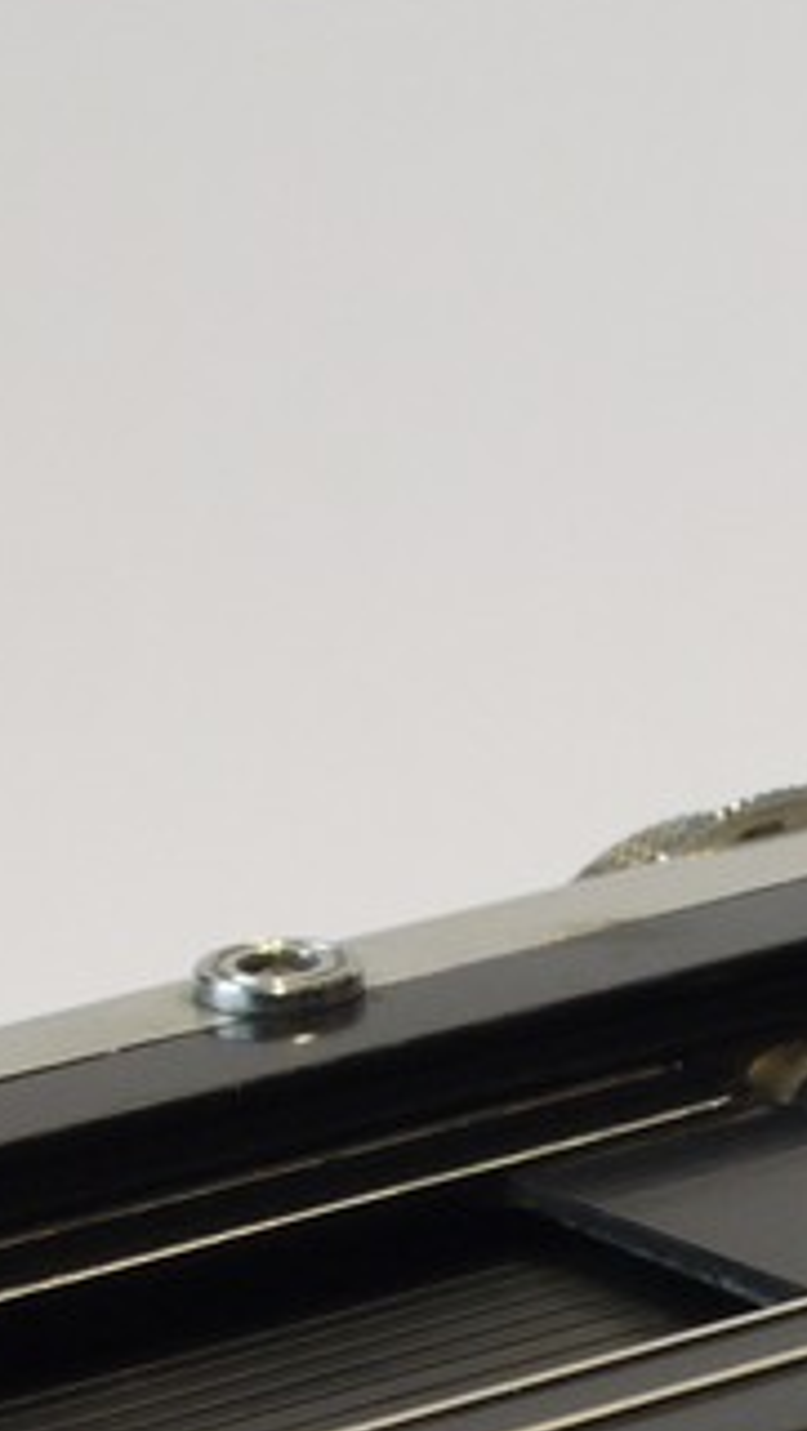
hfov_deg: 4.9
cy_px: 1583
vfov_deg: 8.8
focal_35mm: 244
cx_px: 1217
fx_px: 9265
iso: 400
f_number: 8
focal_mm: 30
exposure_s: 1/30
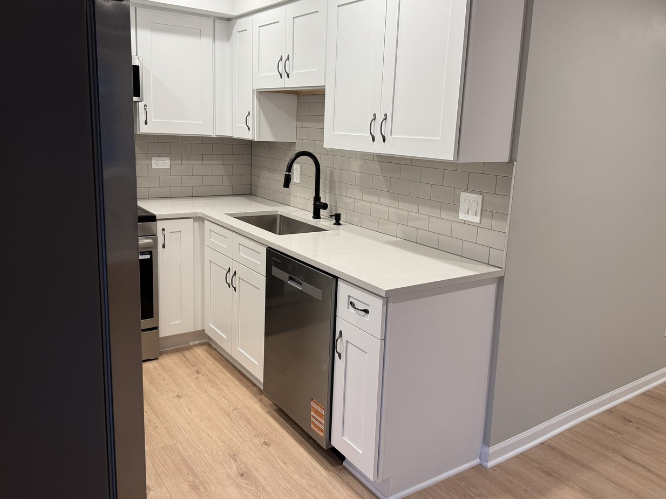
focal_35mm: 28
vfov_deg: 49.7
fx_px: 539
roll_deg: -2.1
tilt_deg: -10.4
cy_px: 231
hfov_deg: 63.4
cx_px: 343
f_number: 1.78
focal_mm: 6.76
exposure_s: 1/120
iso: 200
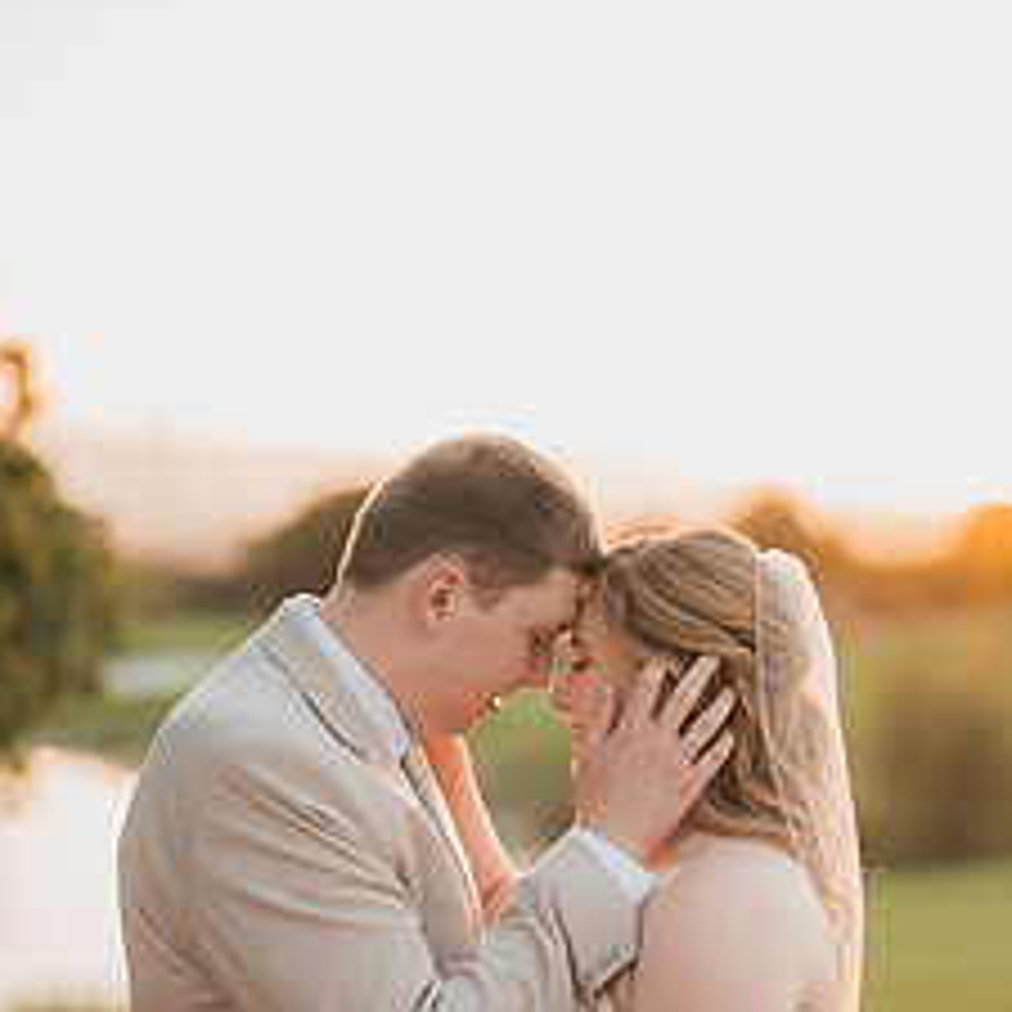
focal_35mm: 85
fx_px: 2811
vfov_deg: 20.1
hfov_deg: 20.4
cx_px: 562
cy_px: 877
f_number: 1.2
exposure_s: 1/320
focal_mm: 50
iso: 125
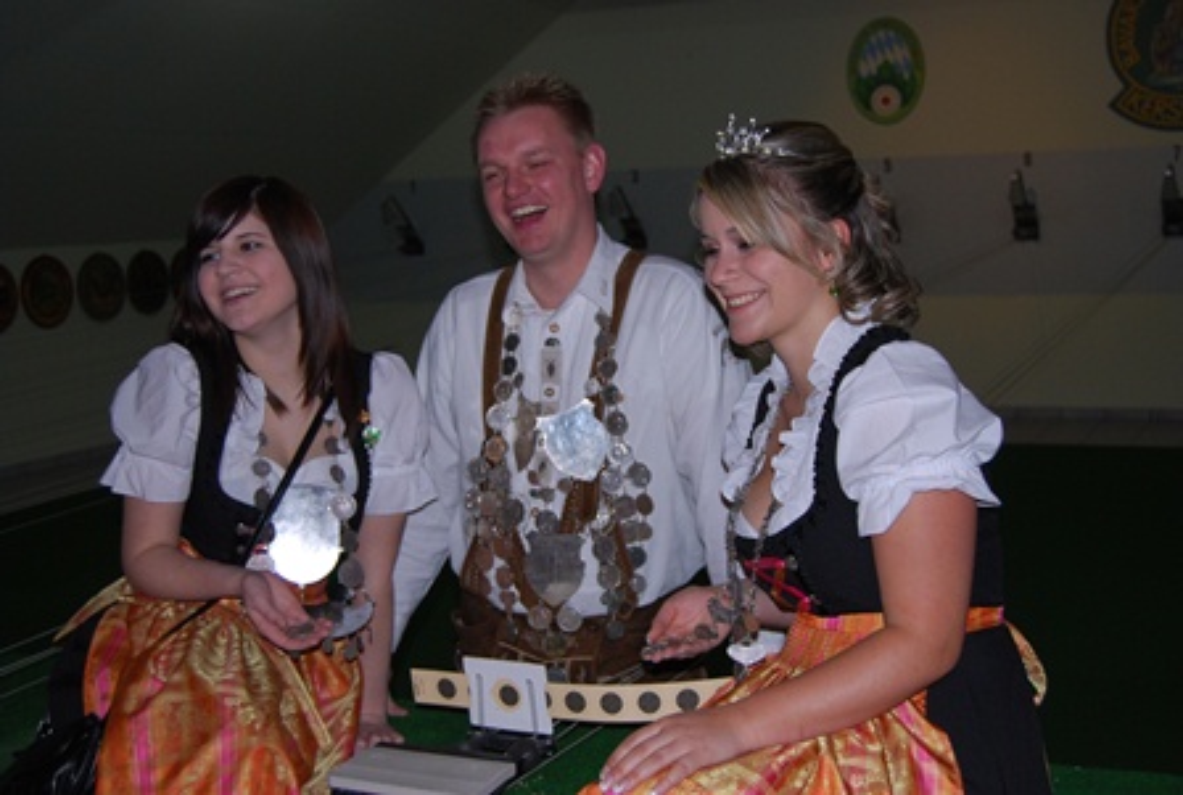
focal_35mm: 48
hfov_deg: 41.0
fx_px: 1581
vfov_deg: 28.2
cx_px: 592
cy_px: 398
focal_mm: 32
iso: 200
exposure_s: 1/60
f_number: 4.5
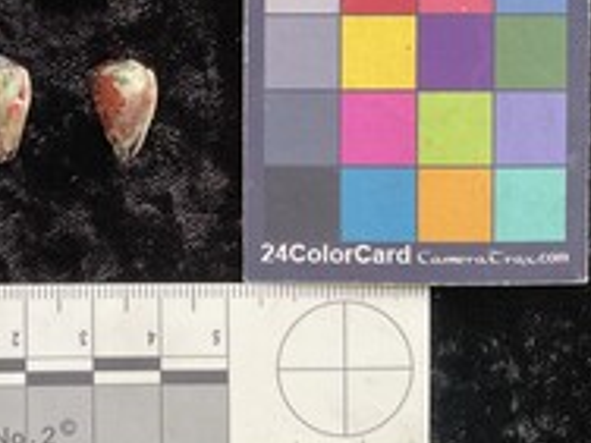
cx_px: 91
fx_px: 922
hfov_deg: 34.1
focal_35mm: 54
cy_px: 86
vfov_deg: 26.5
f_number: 1.8
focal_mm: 3
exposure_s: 1/60
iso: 100
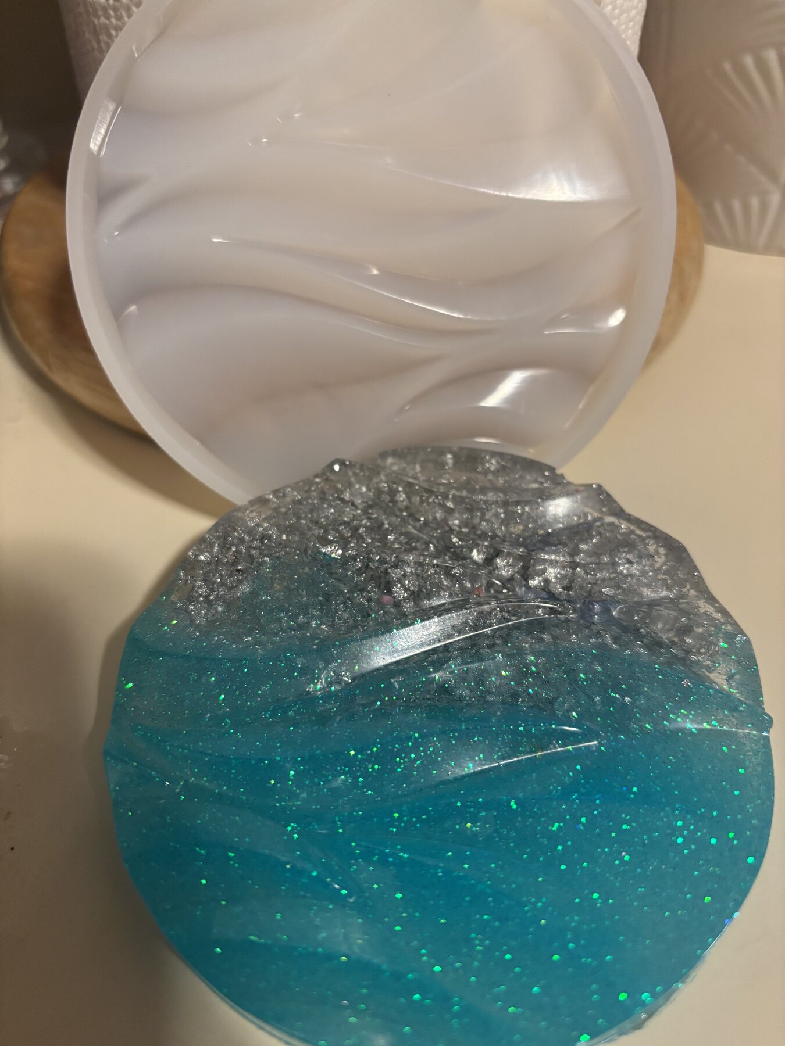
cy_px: 523
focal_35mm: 26
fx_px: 786
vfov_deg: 67.3
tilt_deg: -45.1
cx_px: 392
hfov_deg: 53.1
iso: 400
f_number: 1.6
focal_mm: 5.96
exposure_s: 1/60
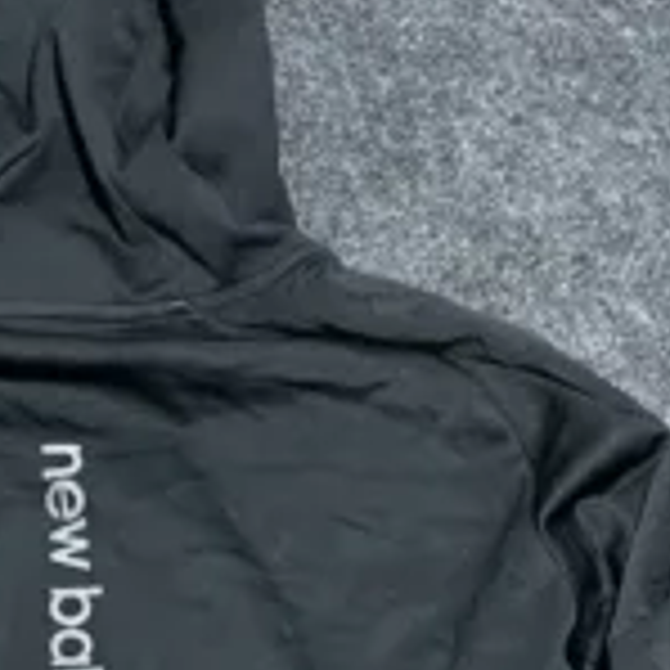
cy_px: 830
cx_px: 58
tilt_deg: -65.4
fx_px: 1796
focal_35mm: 82
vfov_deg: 19.7
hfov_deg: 20.7
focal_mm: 4.2
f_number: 1.6
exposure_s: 1/50
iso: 200
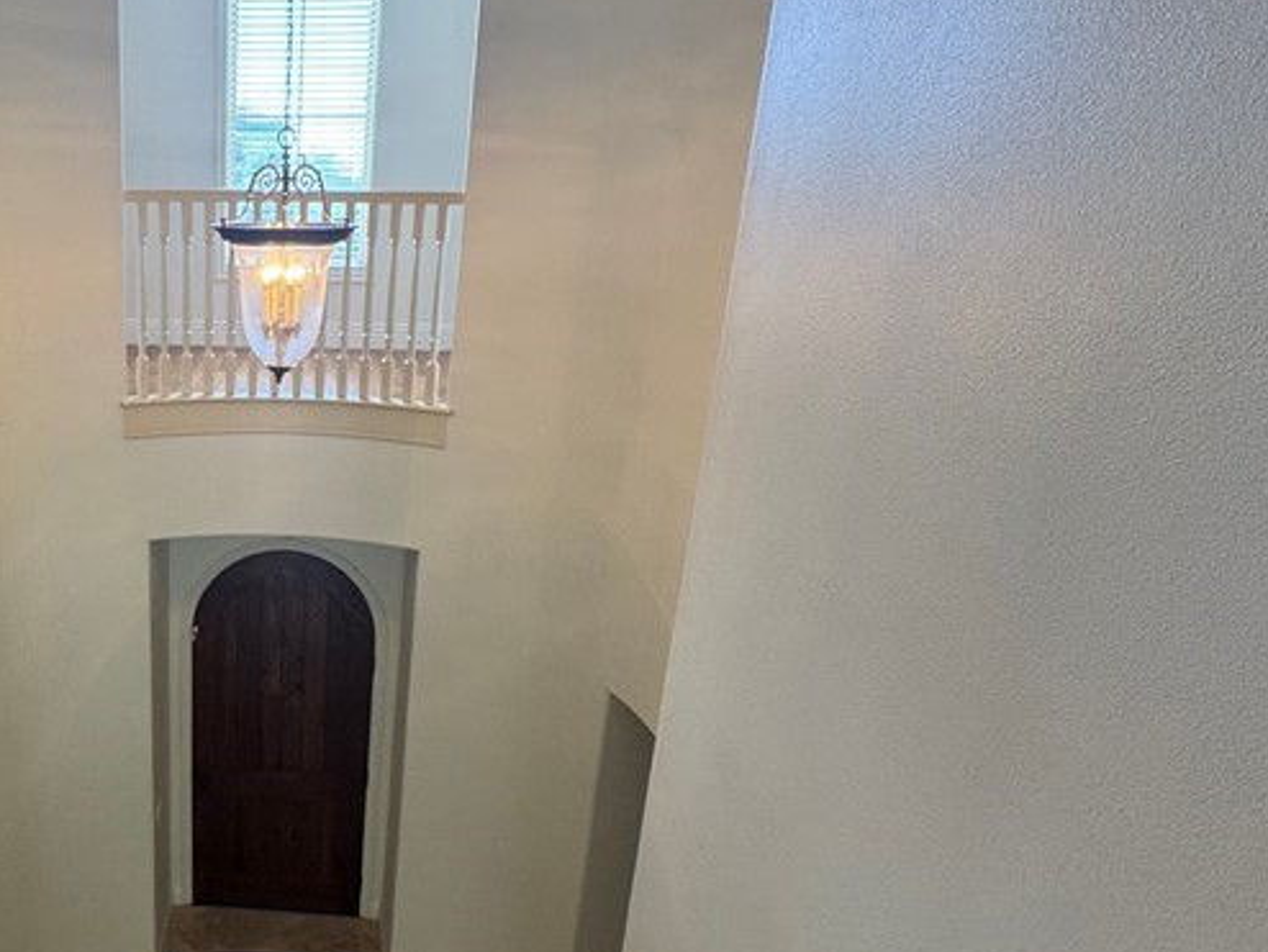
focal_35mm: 29
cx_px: 203
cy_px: 539
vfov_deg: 48.1
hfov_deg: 55.9
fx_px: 1063
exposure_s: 1/120
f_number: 2.2
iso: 160
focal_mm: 2.22
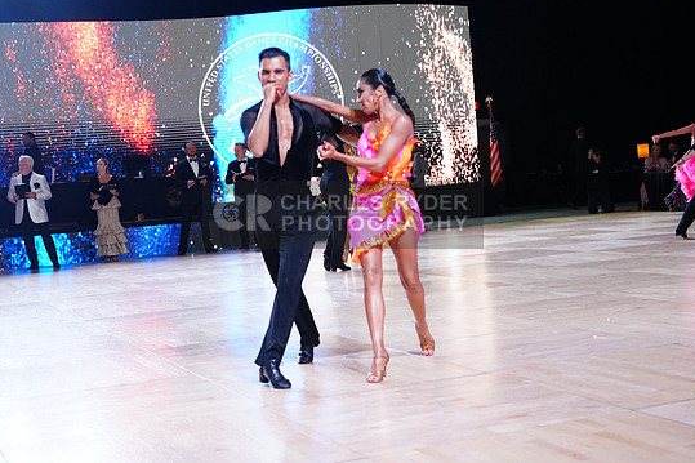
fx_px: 1081
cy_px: 215
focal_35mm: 56
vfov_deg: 24.2
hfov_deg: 35.6
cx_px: 343
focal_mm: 52
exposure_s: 1/500
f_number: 4.5
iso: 2000
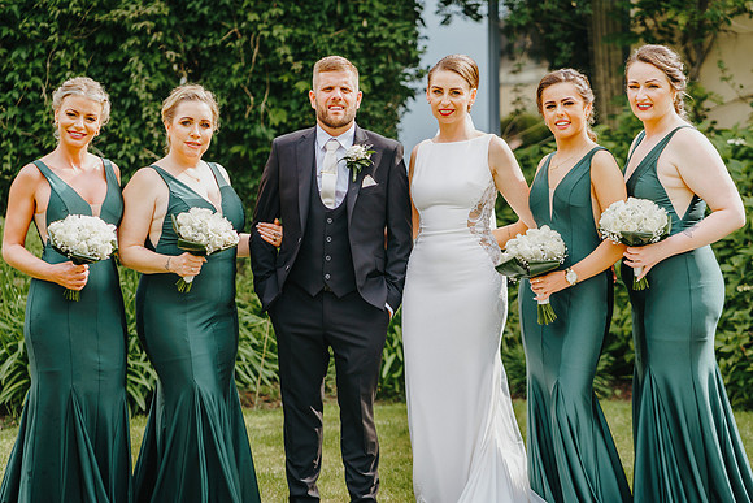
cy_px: 254
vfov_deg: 14.8
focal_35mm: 93
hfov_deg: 22.0
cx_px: 358
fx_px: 1938
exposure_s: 1/640
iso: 100
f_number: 2.8
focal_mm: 85
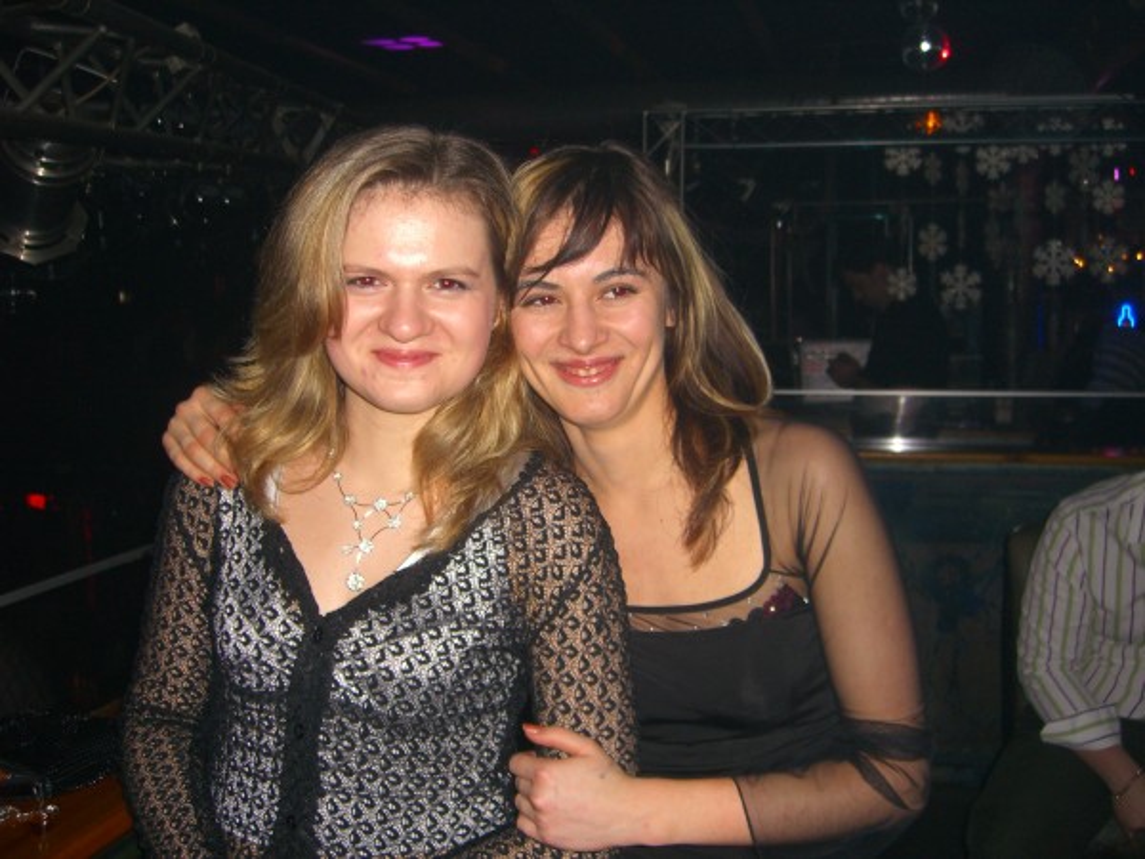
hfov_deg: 49.0
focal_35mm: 38
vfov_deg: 37.7
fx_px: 1257
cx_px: 572
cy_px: 430
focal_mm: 7.9
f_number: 2.8
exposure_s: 1/60
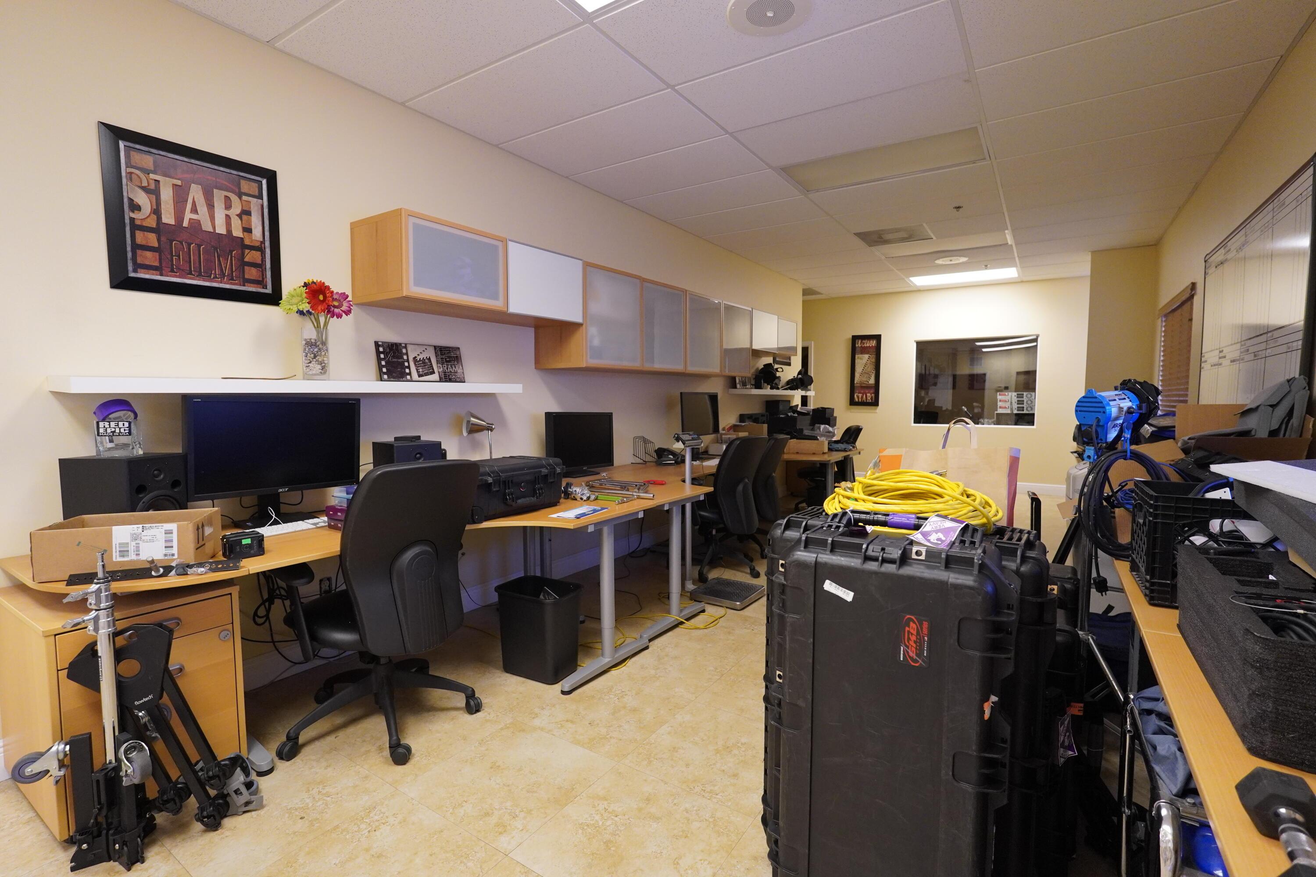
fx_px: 603
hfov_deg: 95.0
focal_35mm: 16
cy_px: 438
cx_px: 658
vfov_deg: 72.1
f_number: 2.8
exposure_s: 1/160
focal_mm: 11
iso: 1600
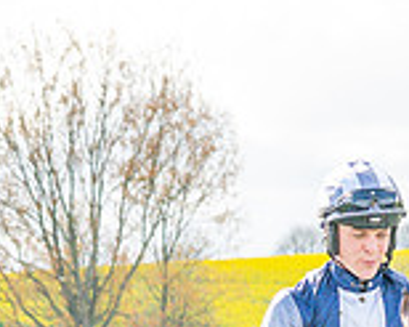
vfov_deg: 3.2
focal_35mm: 489
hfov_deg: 4.0
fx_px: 5916
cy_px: 486
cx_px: 165
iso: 400
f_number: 4.5
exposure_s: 1/800
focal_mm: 52
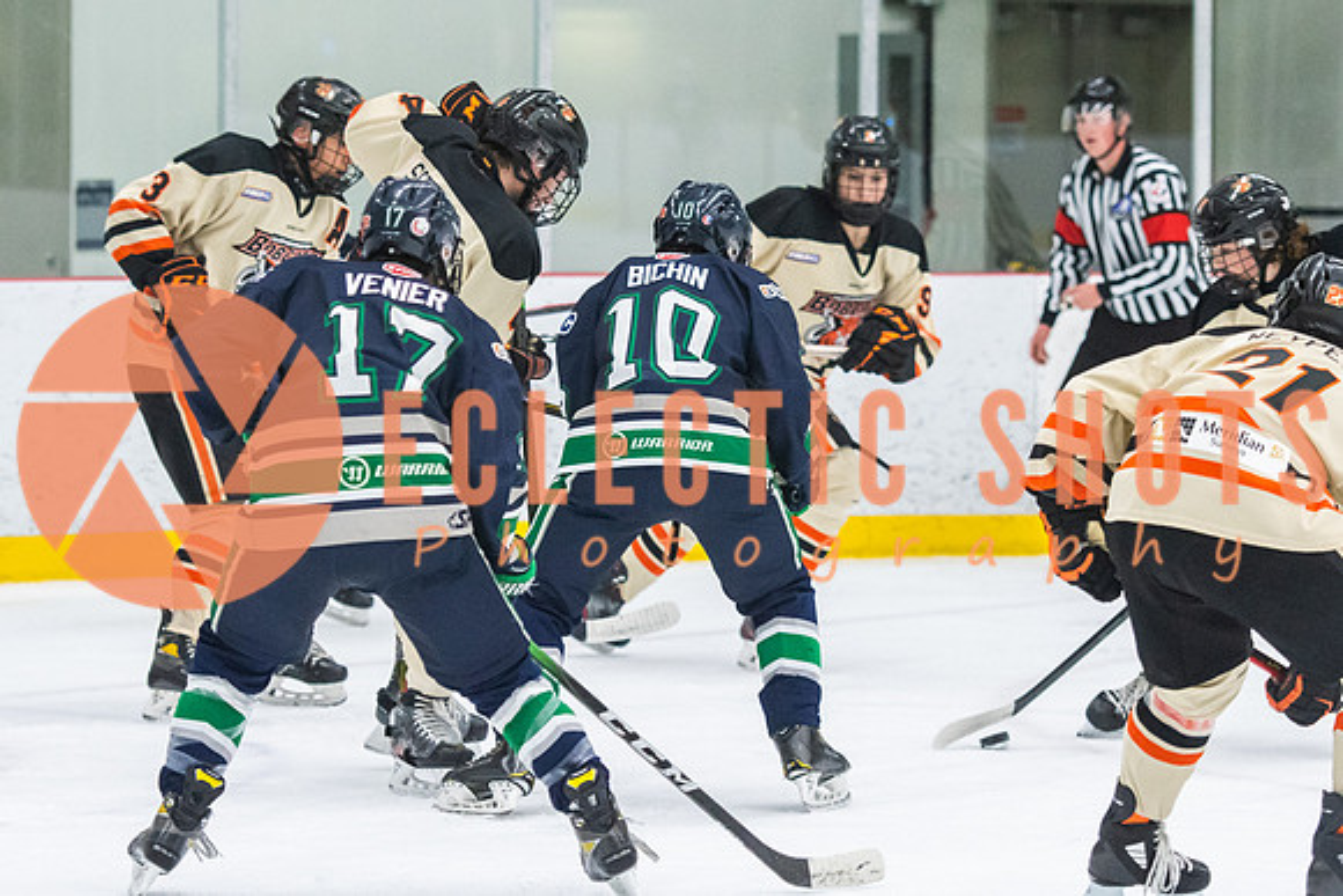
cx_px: 632
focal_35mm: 201
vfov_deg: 6.8
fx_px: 7502
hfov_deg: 10.2
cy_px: 327
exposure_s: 1/640
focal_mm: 105
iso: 2500
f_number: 2.8
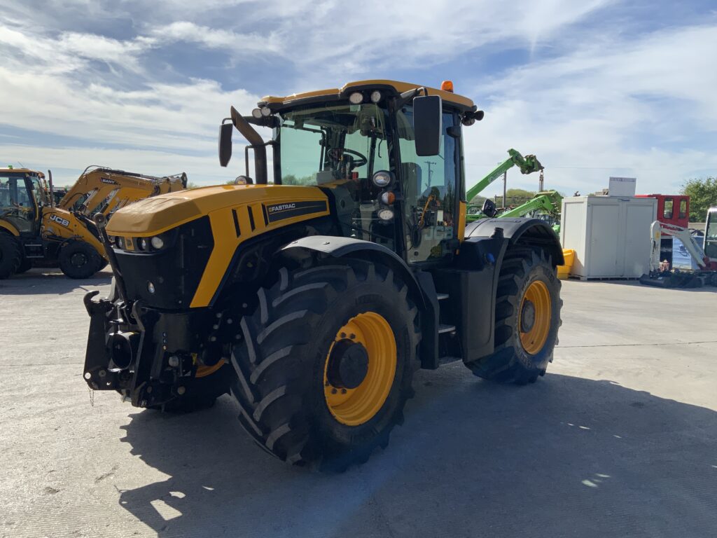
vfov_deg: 48.2
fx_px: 601
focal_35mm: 29
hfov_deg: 61.7
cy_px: 269
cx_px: 358
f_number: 1.8
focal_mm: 3
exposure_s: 1/2427
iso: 16
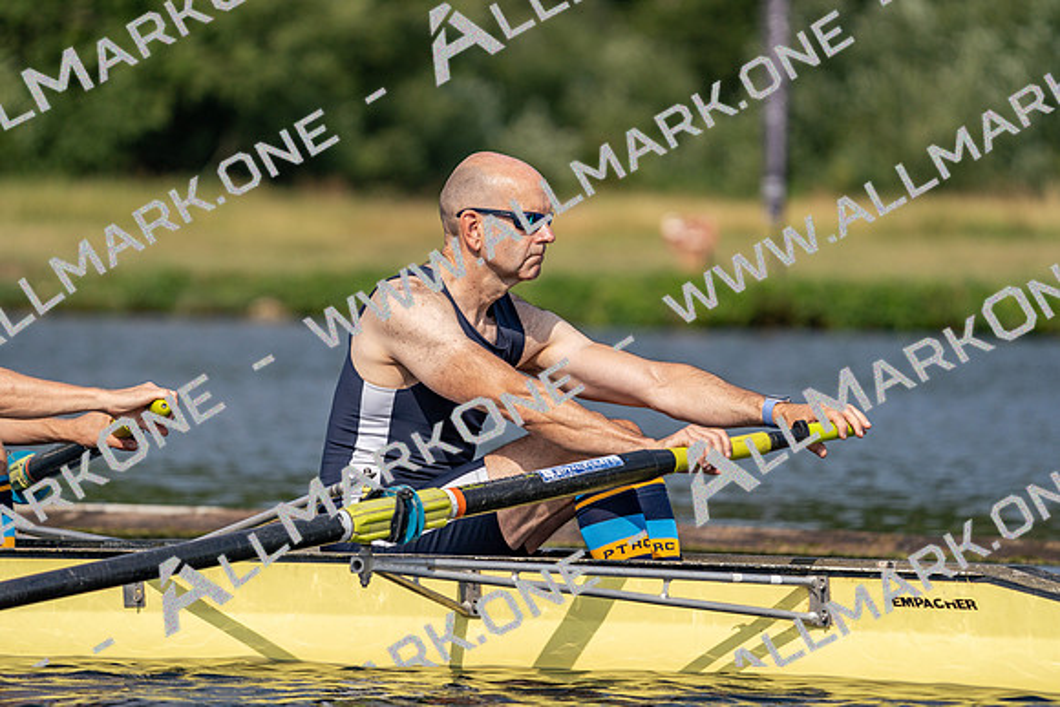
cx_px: 530
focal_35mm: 347
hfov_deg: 5.9
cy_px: 354
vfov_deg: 4.0
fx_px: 10219
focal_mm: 347
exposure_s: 1/1600
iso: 200
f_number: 6.3
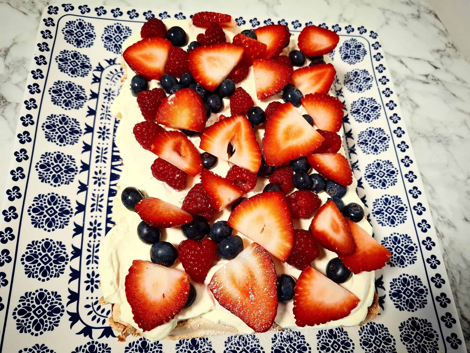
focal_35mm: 23
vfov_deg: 58.9
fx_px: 312
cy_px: 176
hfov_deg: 73.9
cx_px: 235
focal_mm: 5.54
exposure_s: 1/50
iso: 250
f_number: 1.8
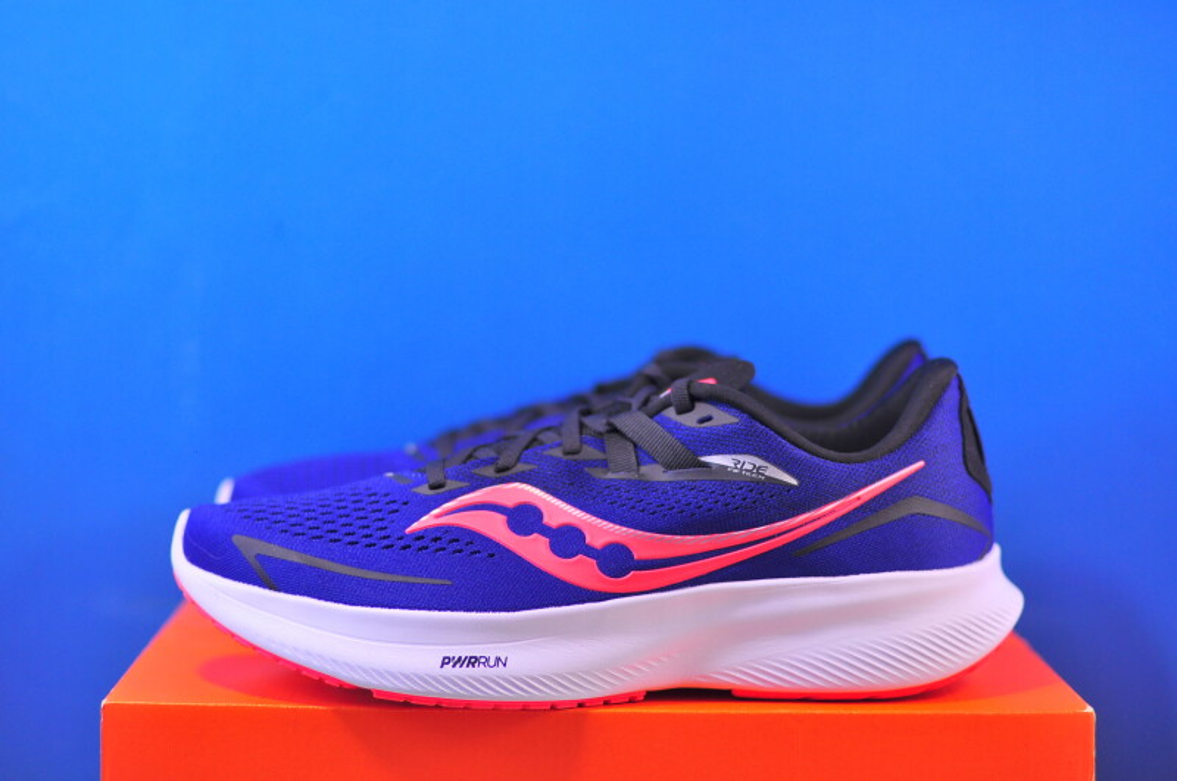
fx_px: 2449
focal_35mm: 75
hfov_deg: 27.0
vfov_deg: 18.1
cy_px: 390
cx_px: 588
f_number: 2
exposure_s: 1/320
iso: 250
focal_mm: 50
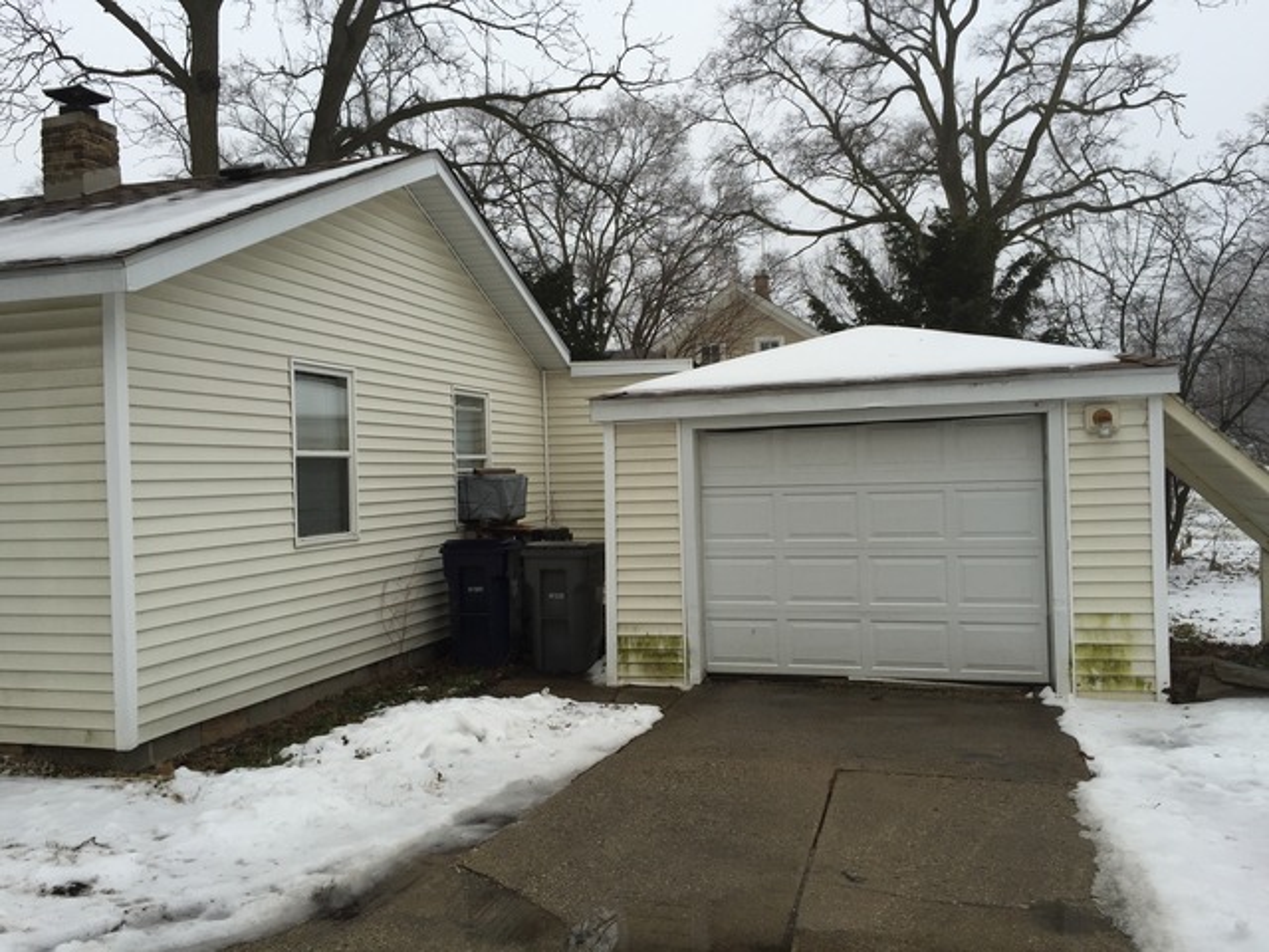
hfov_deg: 61.7
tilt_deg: +1.0
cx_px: 634
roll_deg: +1.6
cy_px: 476
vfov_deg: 48.2
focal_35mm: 29
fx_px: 1063
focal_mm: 4.15
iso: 32
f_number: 2.2
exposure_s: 1/143
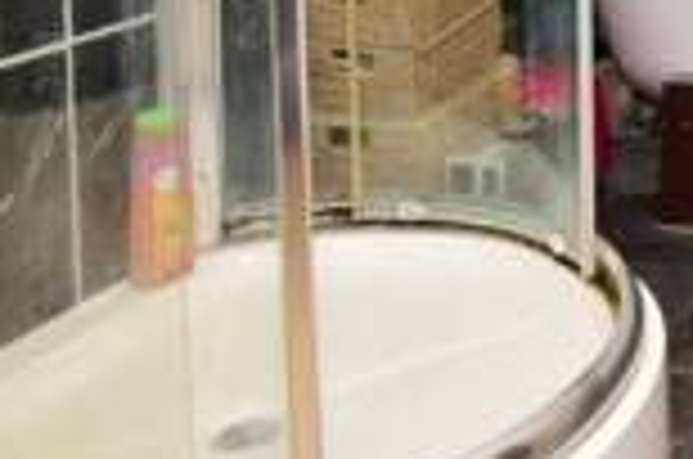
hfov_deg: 24.8
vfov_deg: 18.3
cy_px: -263
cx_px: 1022
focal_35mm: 64
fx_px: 1229
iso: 400
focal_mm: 10
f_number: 7.1
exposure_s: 1/60
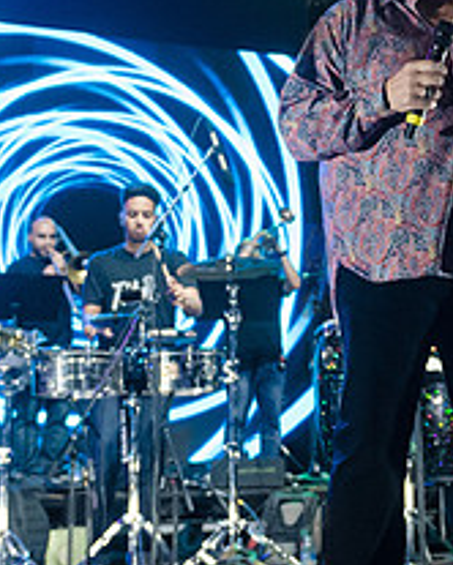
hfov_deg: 20.4
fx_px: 1238
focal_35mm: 74
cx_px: 390
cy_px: 214
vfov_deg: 25.6
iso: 3200
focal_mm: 24
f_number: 3.2
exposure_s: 1/250
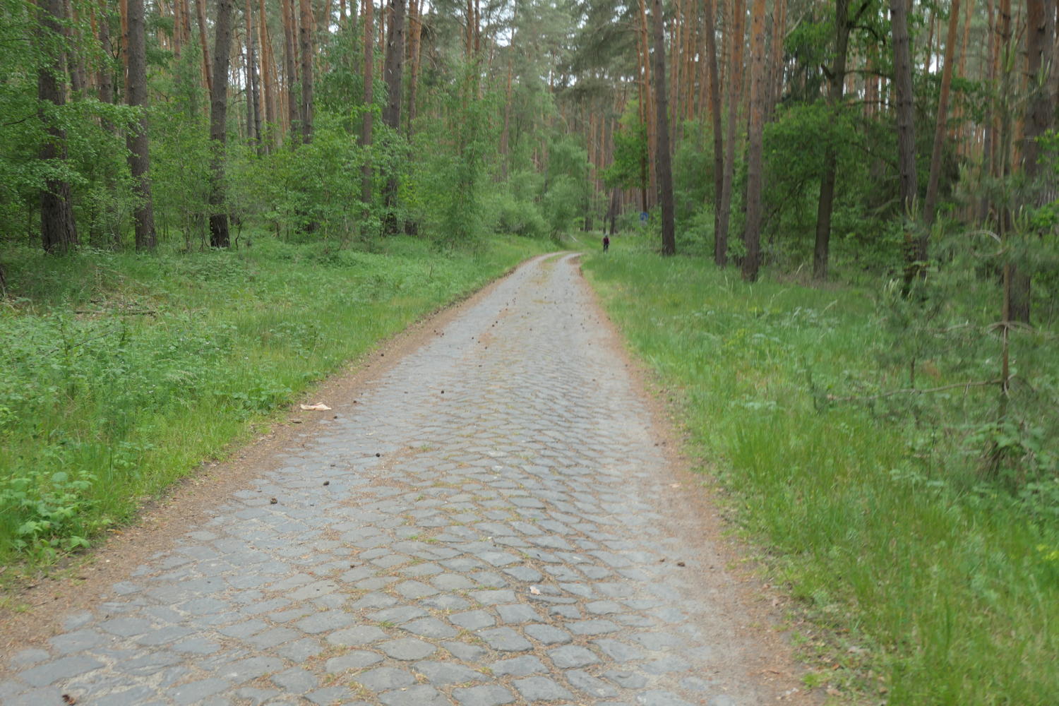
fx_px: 1000
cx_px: 530
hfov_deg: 55.8
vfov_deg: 38.9
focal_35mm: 34
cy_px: 353
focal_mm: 12.5
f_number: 3.7
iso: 200
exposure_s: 1/200
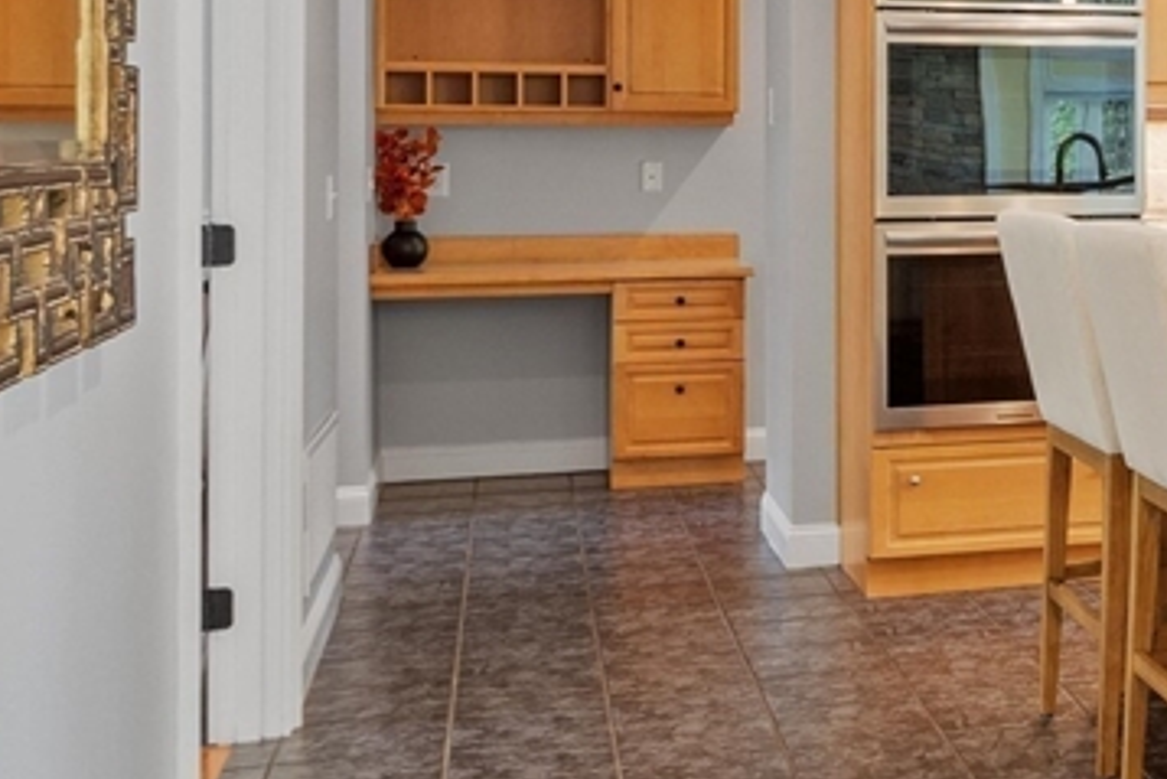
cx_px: 1464
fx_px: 2043
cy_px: 152
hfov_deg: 27.4
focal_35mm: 63
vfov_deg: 21.3
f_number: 8
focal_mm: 15
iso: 400
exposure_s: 1/1.25
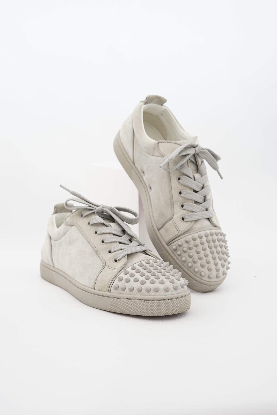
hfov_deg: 27.0
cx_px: 138
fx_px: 577
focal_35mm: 50
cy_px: 208
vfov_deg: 39.6
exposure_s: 1/10
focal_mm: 50
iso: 640
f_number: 6.3
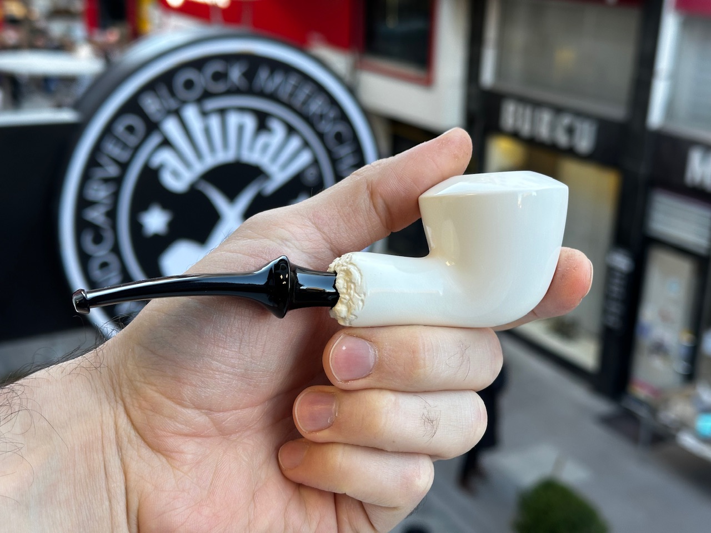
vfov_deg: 30.3
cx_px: 356
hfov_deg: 39.7
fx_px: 986
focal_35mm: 48
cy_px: 266
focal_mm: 6.86
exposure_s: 1/100
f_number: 1.78
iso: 50
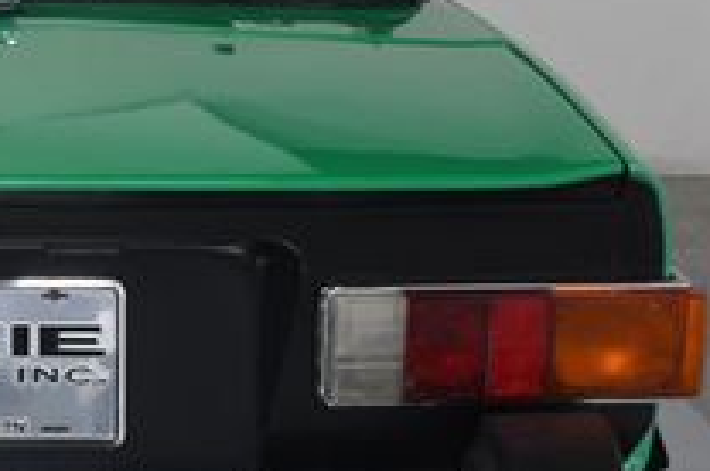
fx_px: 3092
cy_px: 184
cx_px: -44
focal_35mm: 157
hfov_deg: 12.9
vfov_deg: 8.7
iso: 100
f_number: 10
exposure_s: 1/160
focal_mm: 34
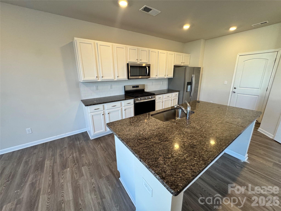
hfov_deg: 102.1
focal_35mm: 14
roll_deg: +0.0
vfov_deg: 85.7
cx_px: 140
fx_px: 114
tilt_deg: -16.9
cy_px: 106
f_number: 2.2
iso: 200
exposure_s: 1/120
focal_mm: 2.22
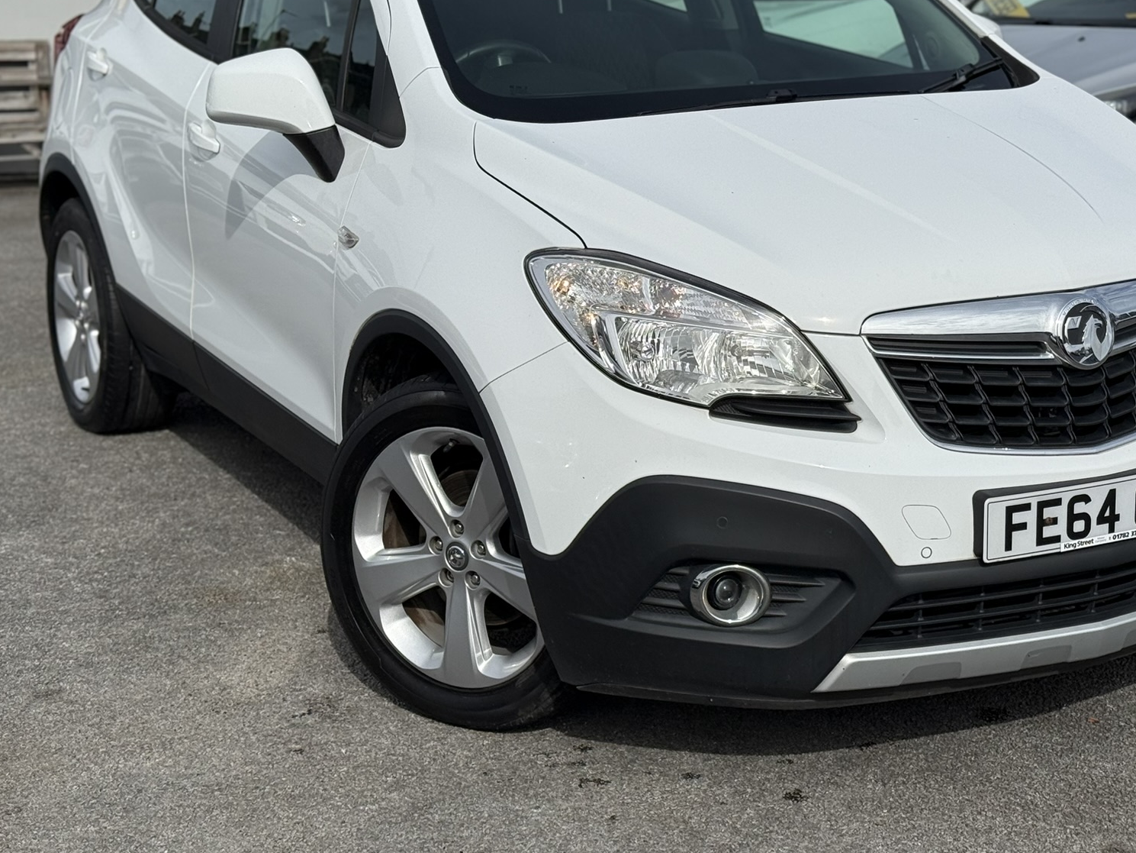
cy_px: 297
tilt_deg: -9.6
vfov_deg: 22.2
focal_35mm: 66
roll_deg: -1.1
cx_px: 690
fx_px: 2166
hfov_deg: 29.3
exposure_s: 1/11364
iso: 80
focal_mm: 6.76
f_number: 1.78
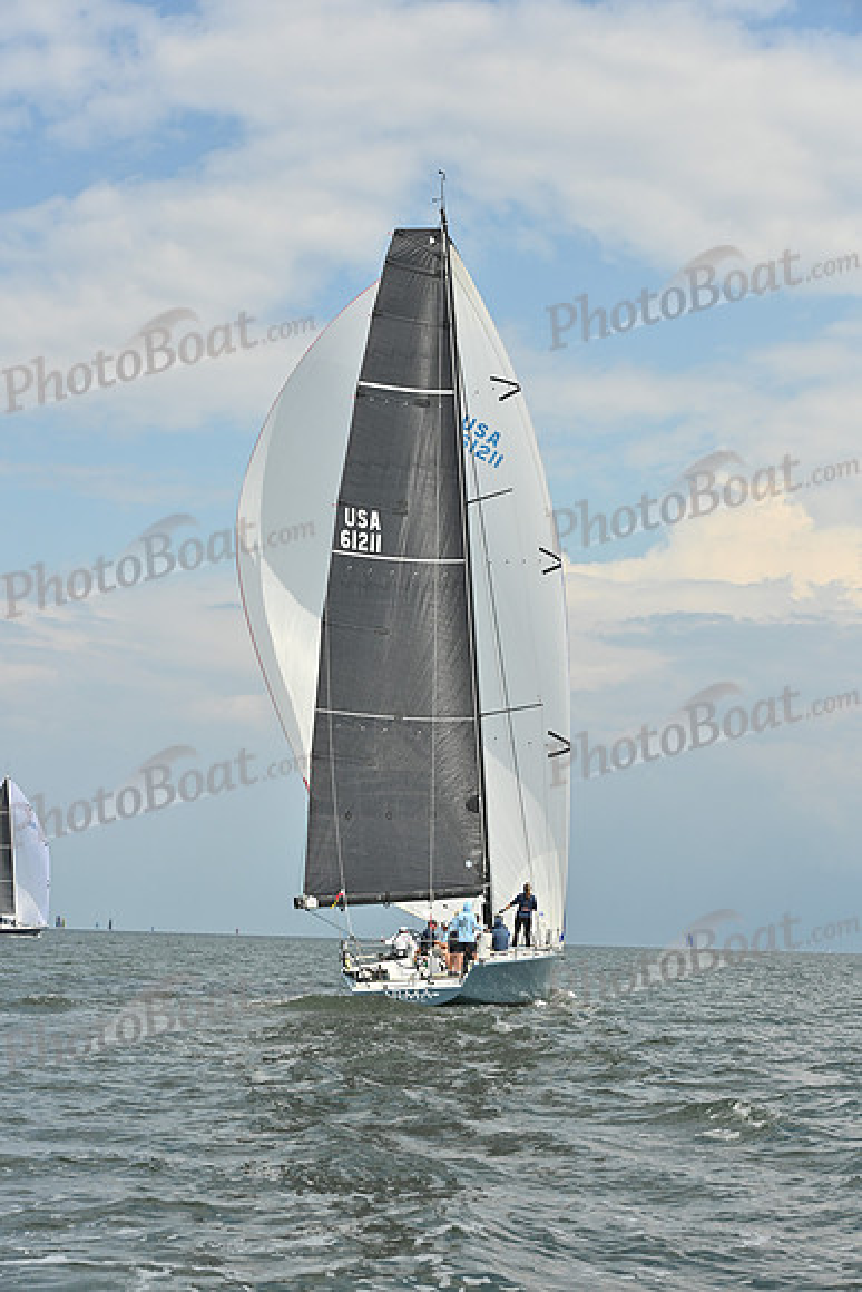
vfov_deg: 28.8
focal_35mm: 70
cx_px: 431
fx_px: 2512
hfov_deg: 19.5
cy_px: 646
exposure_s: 1/1600
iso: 320
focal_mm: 70
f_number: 8
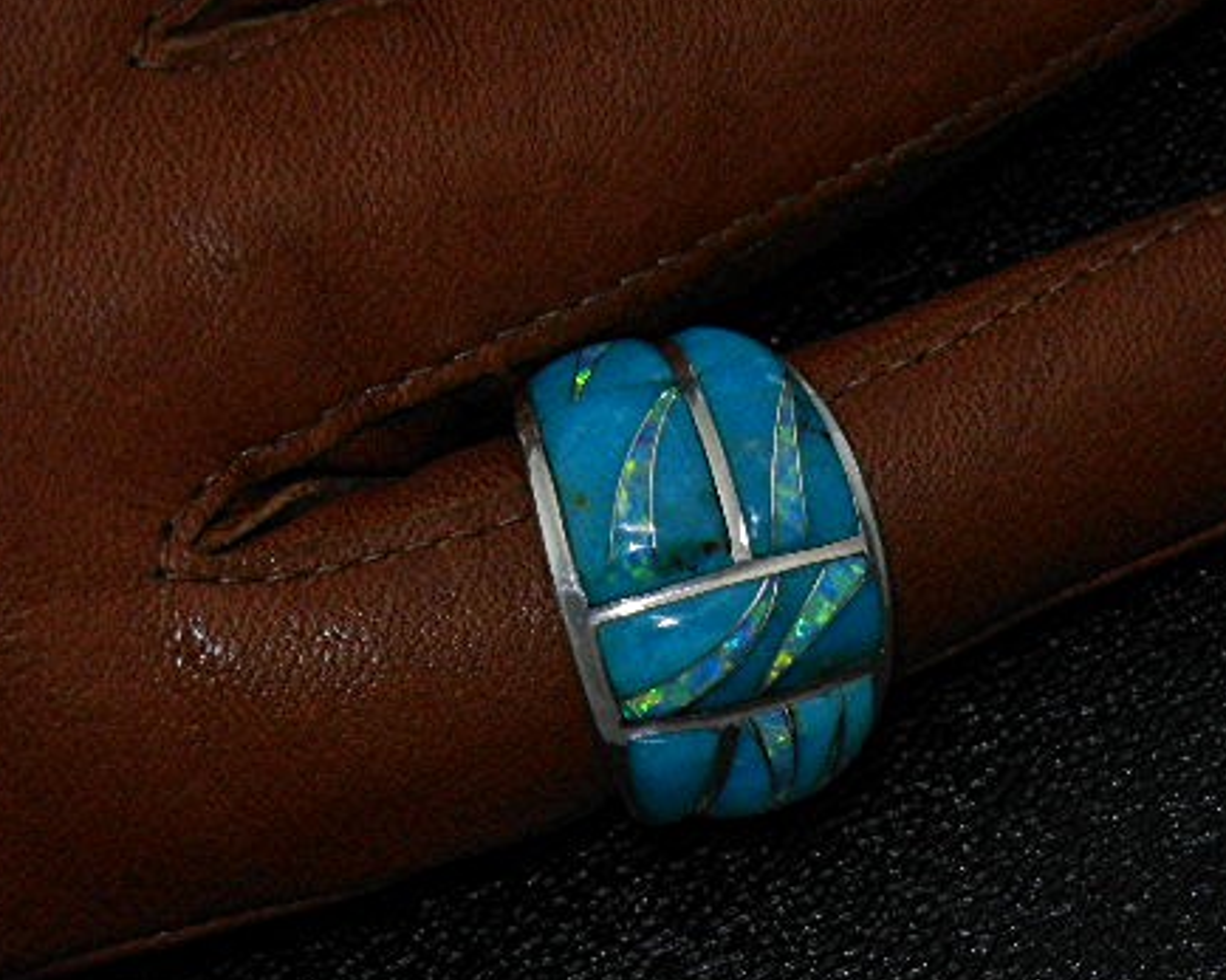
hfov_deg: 15.0
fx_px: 4643
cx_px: 681
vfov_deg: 12.0
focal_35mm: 128
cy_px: 610
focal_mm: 16
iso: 800
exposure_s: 1/30
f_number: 8.8
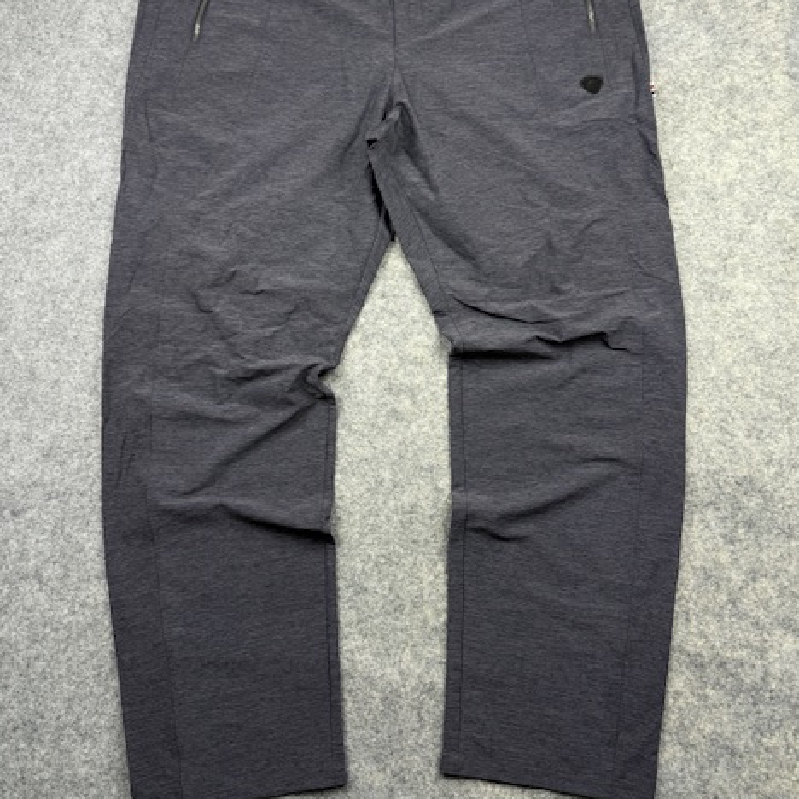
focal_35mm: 29
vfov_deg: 55.4
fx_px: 757
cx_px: 396
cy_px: 338
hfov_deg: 55.6
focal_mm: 6.76
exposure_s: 1/100
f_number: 1.78
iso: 64
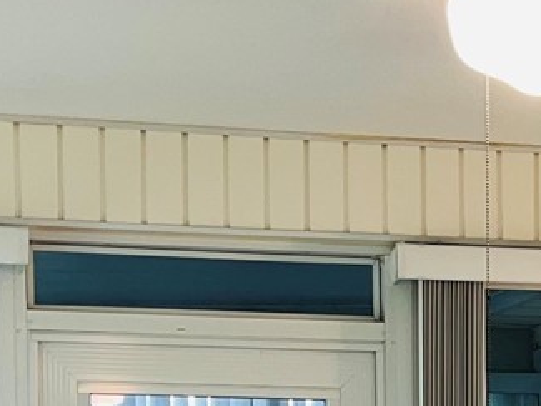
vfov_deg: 11.1
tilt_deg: -3.2
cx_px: 499
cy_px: 632
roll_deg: +0.7
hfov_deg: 15.2
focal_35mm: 128
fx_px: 2001
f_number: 1.6
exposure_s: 1/33
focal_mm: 5.1
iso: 32
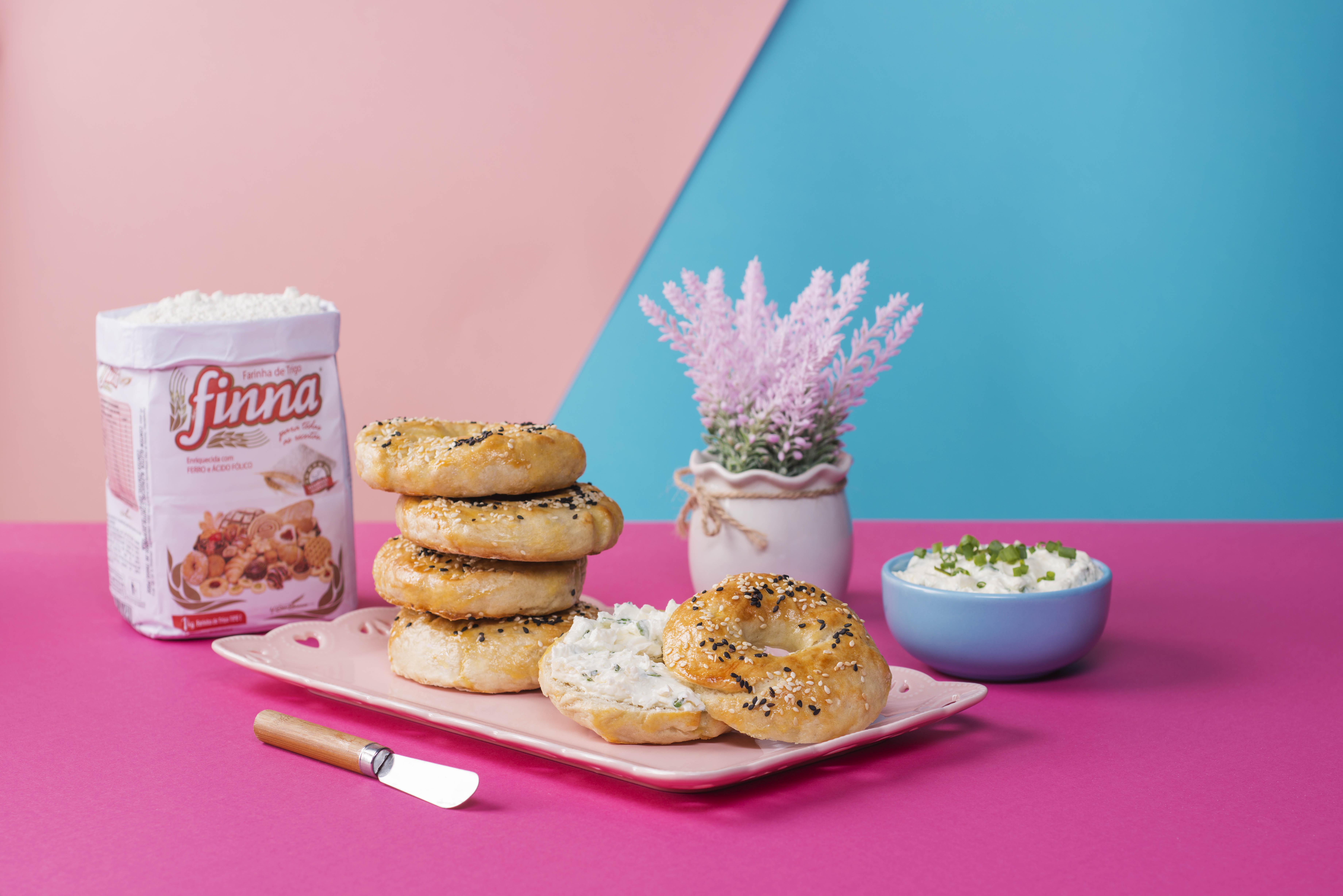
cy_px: 448
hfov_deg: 23.9
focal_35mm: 85
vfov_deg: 16.1
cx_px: 672
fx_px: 3172
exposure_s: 1/125
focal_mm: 85
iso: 100
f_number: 6.7
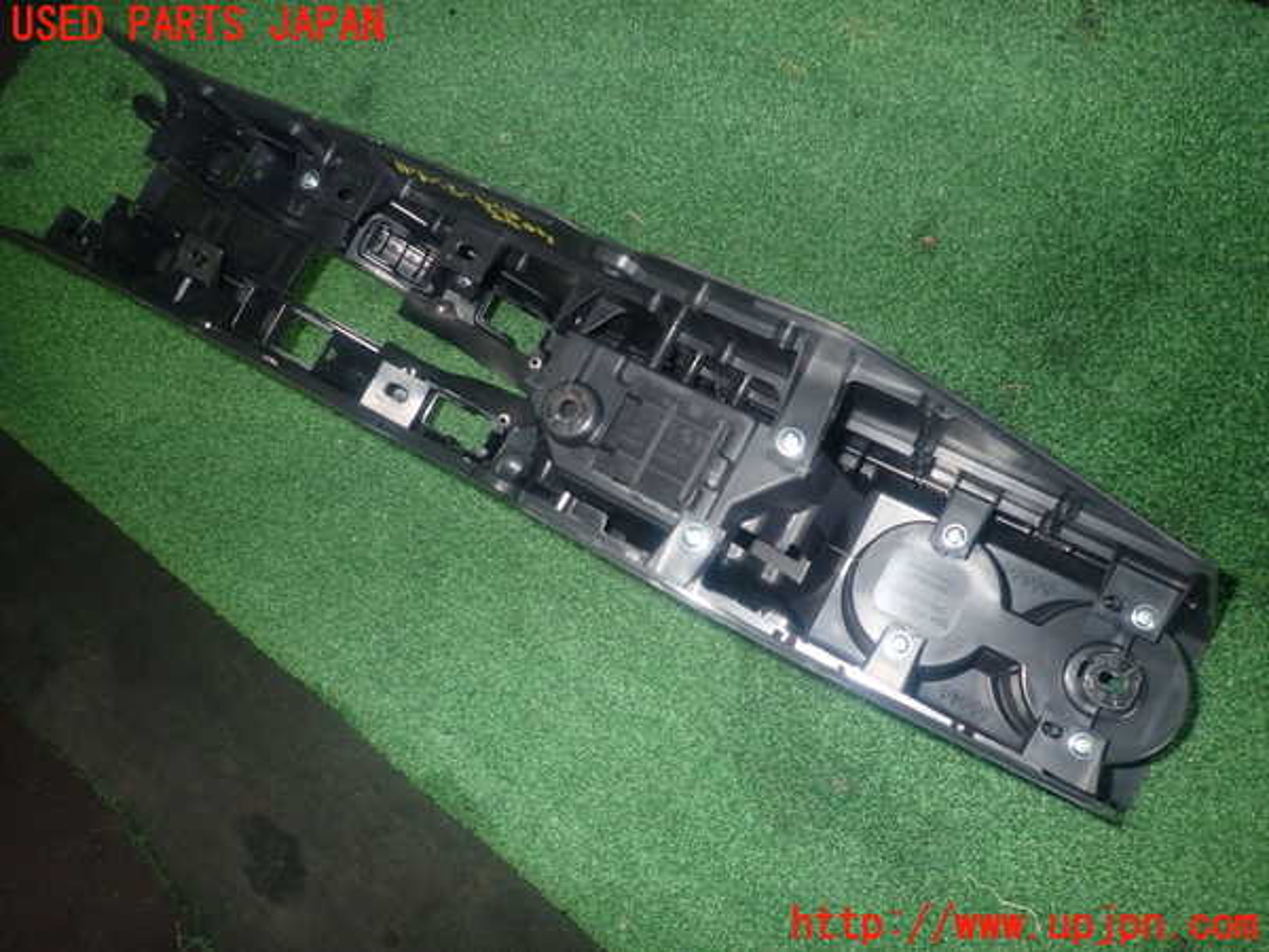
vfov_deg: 54.9
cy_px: 476
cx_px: 634
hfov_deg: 69.4
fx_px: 916
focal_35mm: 25
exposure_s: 1/30
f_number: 2
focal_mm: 4.5
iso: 200
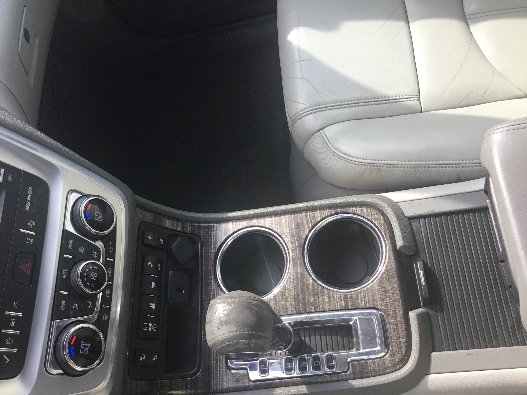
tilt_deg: -62.7
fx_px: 472
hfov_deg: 58.4
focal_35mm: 31
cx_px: 264
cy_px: 198
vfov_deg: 45.4
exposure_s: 1/135
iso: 25
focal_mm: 3.3
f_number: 2.4
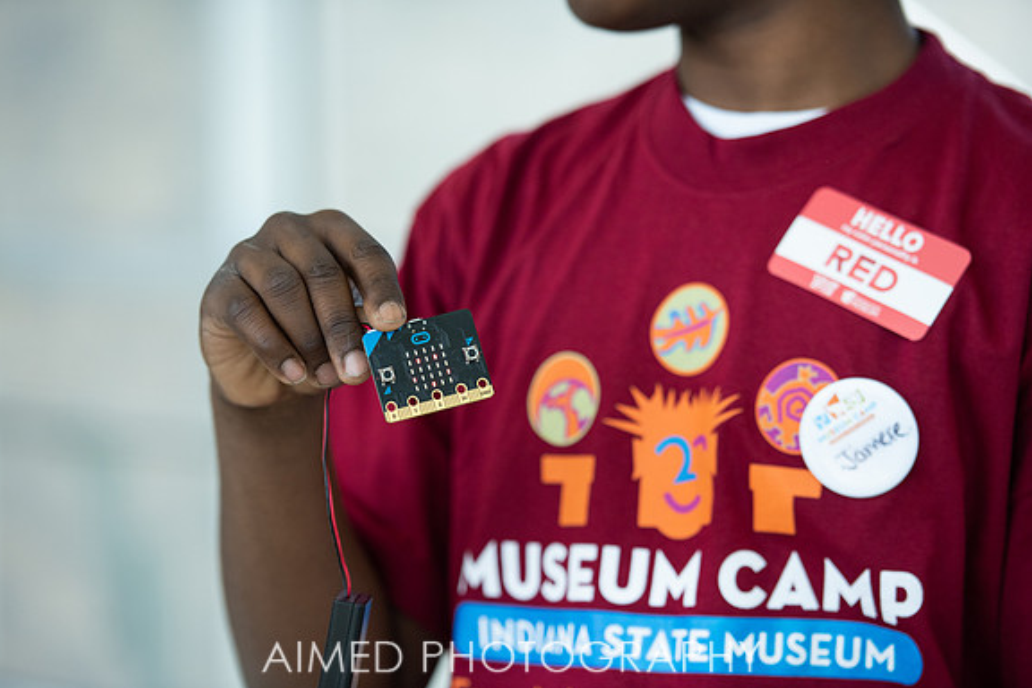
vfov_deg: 9.4
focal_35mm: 146
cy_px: 345
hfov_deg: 14.1
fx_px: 4185
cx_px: 514
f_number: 3.2
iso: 800
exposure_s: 1/800
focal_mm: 145
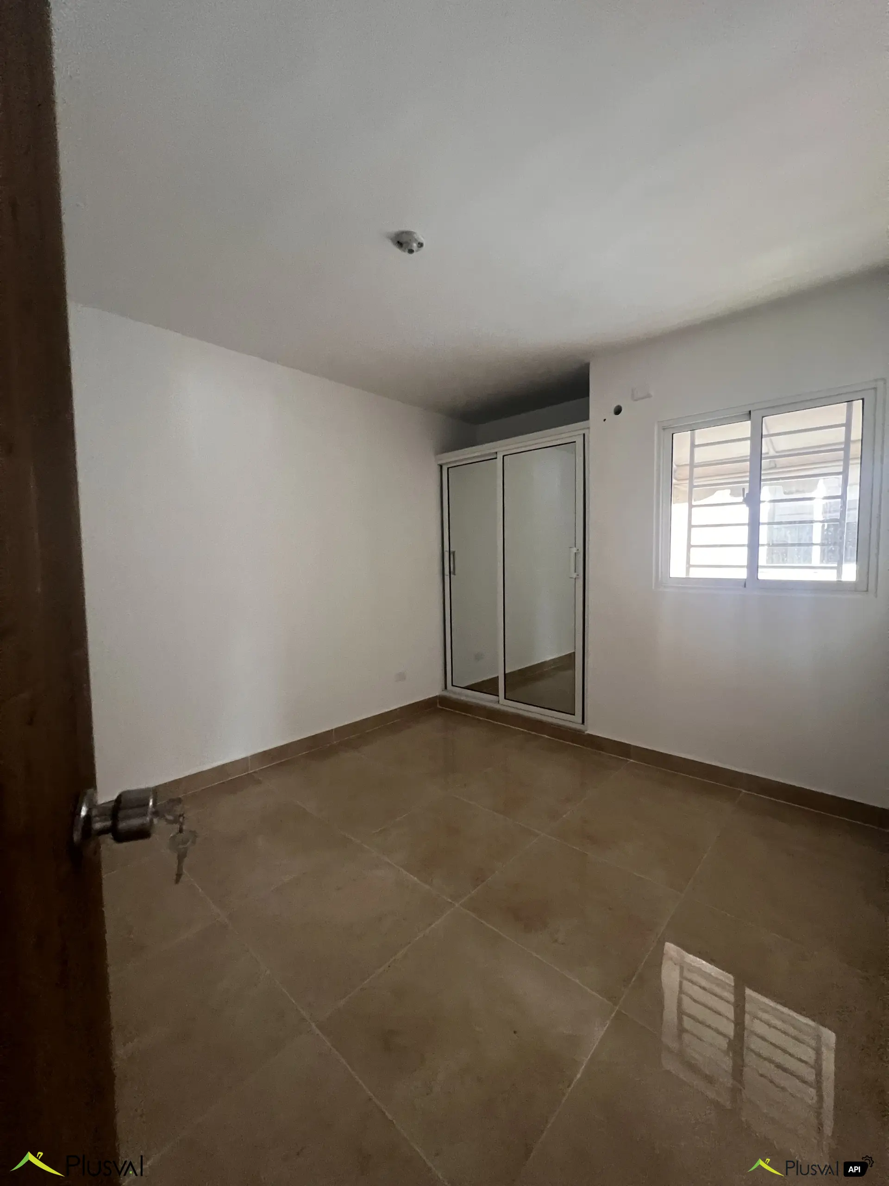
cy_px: 593
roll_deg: +0.7
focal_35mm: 13
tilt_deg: -1.6
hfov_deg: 89.9
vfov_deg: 106.2
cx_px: 444
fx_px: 445
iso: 640
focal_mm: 1.57
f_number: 1.8
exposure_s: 1/60
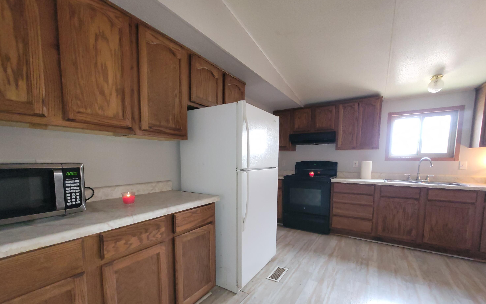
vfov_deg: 78.0
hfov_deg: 105.3
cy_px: 179
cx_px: 245
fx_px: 185
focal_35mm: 14
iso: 400
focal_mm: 2.2
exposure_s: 1/60
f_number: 2.2
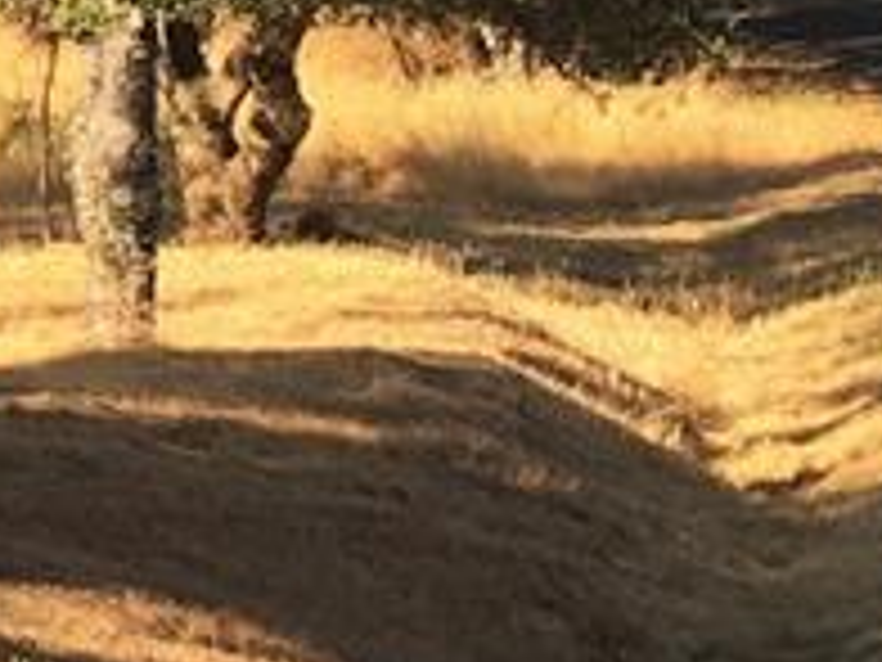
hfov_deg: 7.9
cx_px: -1580
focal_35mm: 222
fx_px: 5656
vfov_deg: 6.6
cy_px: -149
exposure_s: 1/574
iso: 25
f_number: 2.2
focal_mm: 4.15
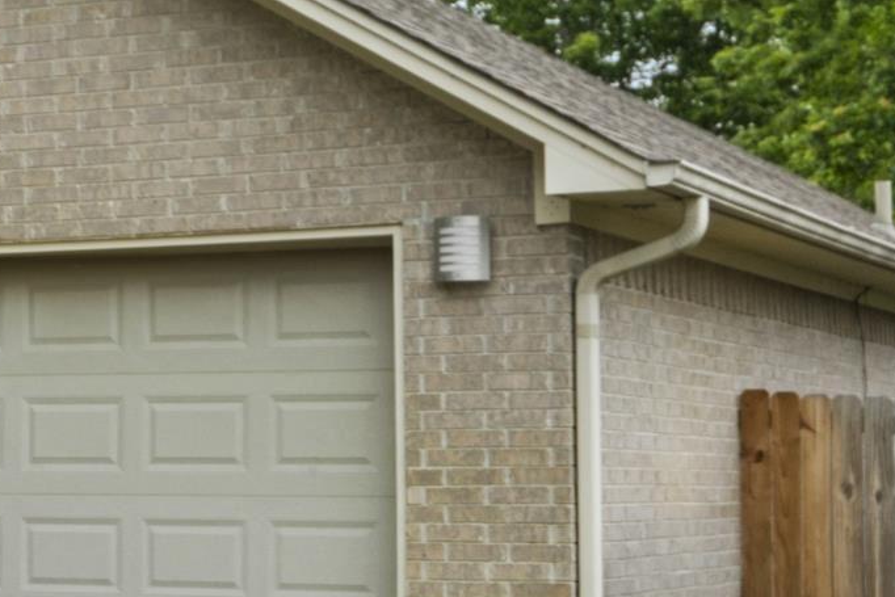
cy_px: 421
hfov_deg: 17.5
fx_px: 2735
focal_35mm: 110
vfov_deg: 12.4
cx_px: -248
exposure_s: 1/40
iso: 400
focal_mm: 20
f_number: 9
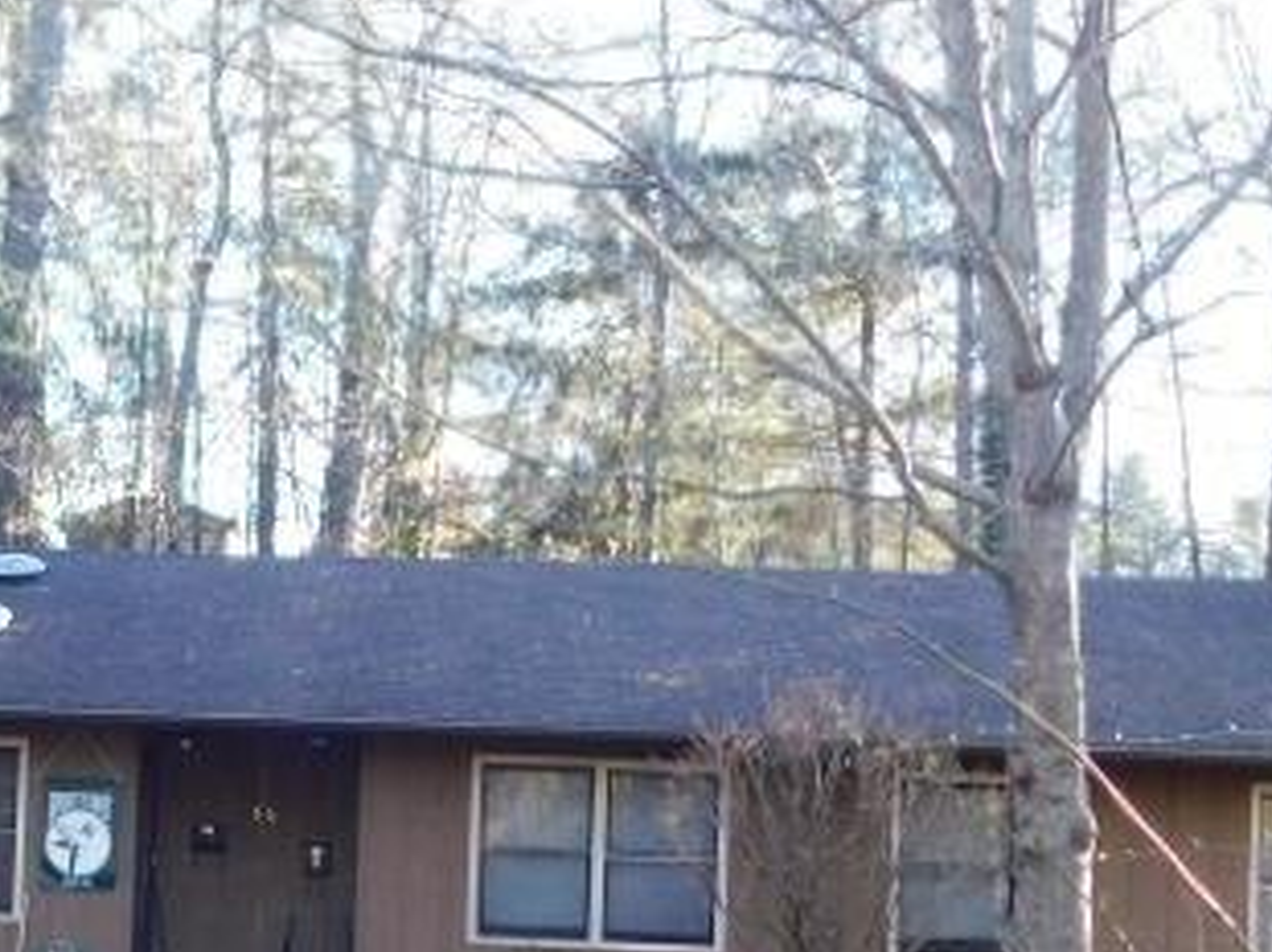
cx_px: 181
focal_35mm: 62
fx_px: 2276
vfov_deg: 23.5
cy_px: 636
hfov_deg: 30.1
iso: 125
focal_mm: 5.3
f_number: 3.2
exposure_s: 1/40
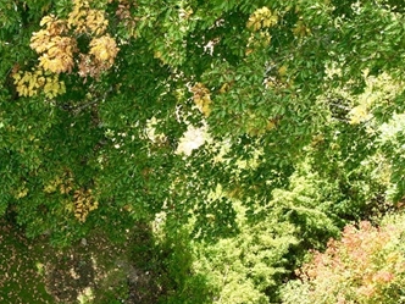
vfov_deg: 17.9
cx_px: -185
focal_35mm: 74
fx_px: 866
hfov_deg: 22.2
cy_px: 445
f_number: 2.8
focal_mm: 12.29
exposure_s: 1/640
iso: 140
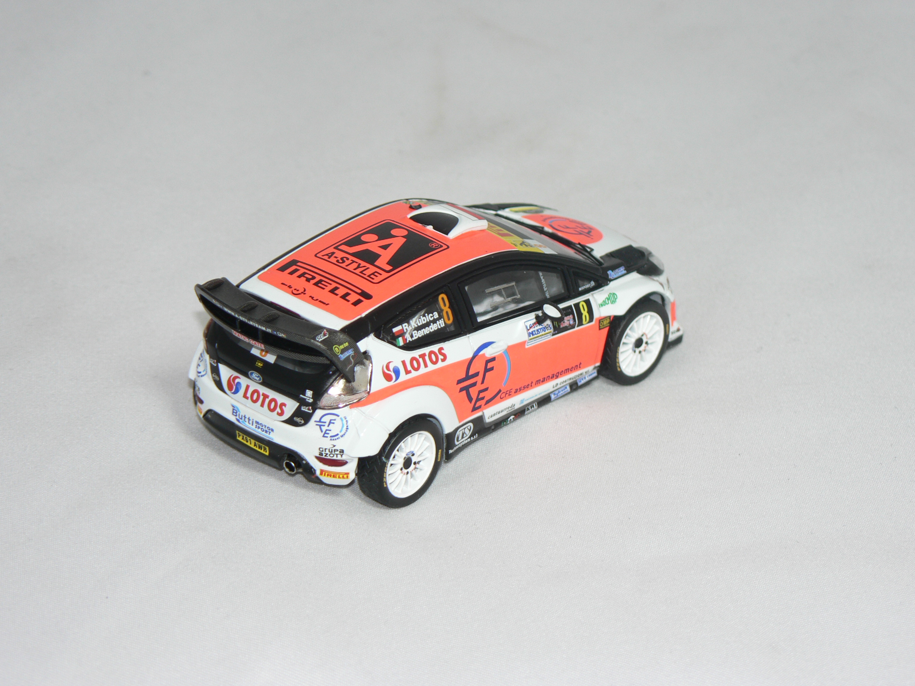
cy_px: 343
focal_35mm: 151
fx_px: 3991
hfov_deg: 13.1
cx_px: 458
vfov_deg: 9.8
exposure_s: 1/60
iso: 80
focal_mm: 25.1
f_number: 3.3
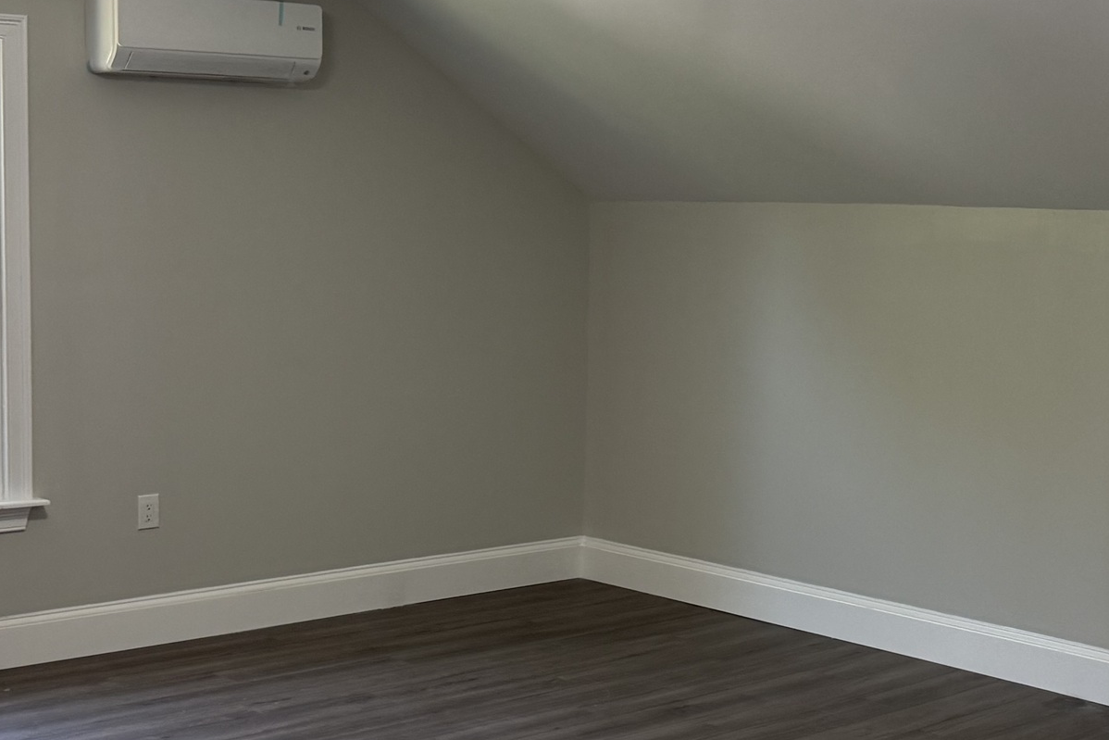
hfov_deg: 31.0
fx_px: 1972
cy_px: 305
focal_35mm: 64
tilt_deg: -3.6
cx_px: 806
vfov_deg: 21.2
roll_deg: -1.0
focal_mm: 6.76
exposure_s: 1/131
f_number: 1.78
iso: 200
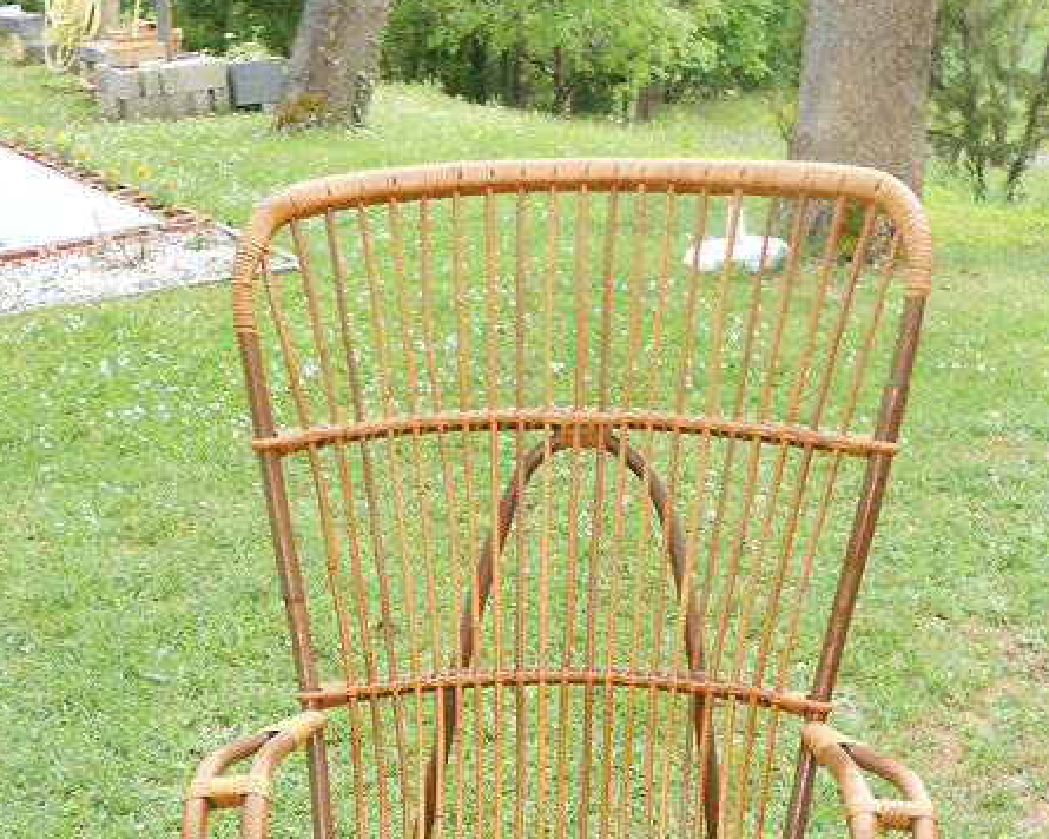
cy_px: 705
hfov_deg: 32.9
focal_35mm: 57
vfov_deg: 26.1
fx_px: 1770
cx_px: 413
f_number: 3.5
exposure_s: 1/30
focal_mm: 4.6
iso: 80
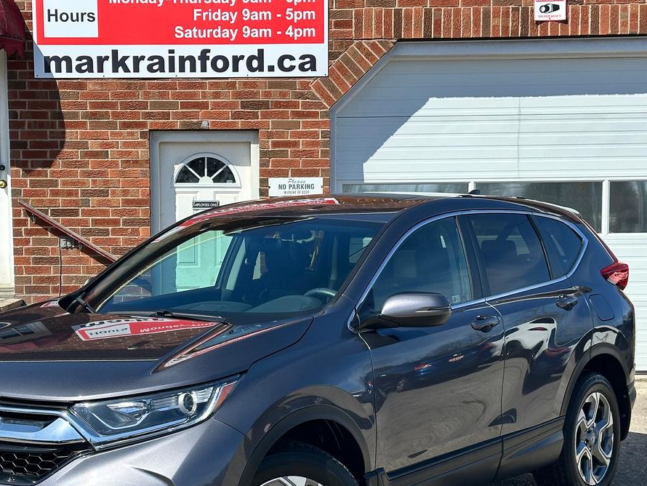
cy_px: 311
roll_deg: +0.9
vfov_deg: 21.3
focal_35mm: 69
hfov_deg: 28.1
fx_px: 1290
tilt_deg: -4.2
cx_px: 252
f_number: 1.78
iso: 64
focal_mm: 6.86
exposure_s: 1/3155
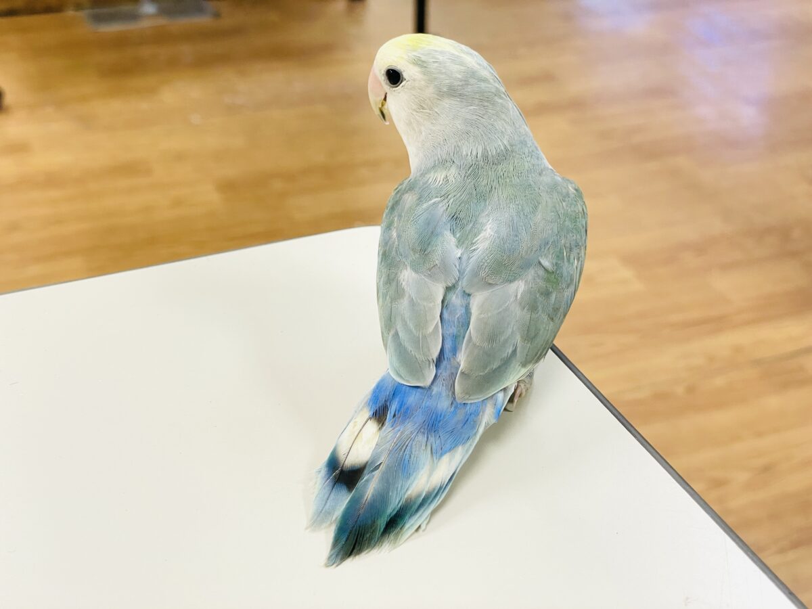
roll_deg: -1.6
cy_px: 304
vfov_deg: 28.0
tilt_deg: -31.3
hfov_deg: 36.8
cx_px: 406
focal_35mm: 52
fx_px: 1220
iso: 100
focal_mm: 6
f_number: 2
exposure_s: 1/99
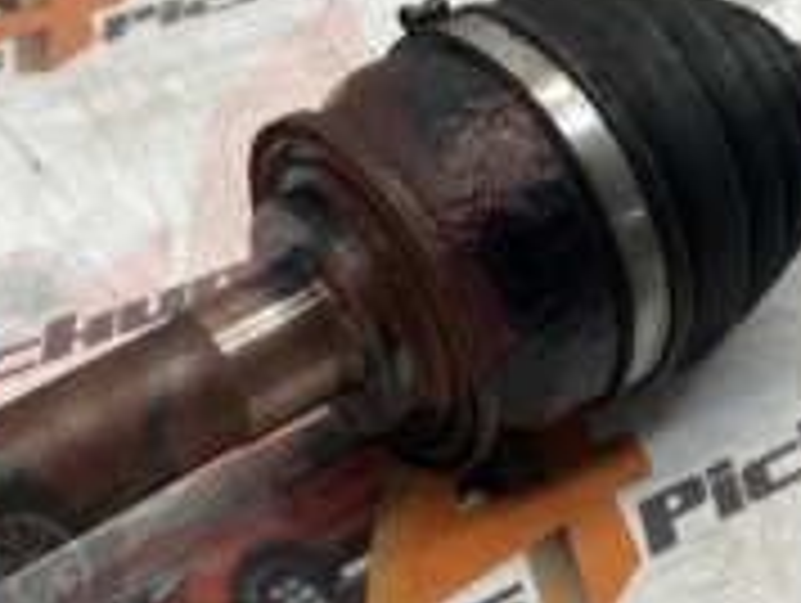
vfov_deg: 20.2
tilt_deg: -33.5
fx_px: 1691
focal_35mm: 73
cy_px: 232
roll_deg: -2.6
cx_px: 482
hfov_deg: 26.6
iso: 32
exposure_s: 1/100
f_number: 1.8
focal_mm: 4.25
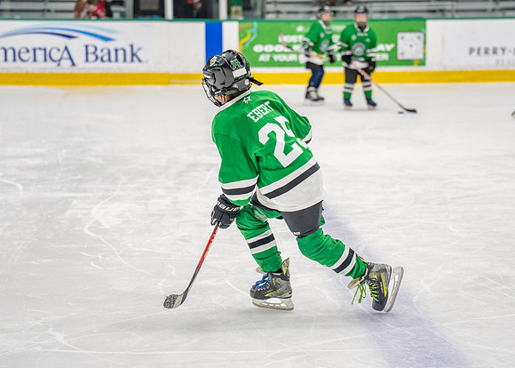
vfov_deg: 13.2
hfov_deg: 18.4
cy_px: 181
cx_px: 266
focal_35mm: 109
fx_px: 1587
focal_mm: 70
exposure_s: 1/1000
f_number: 2.8
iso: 1250
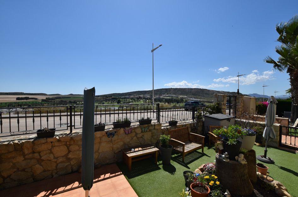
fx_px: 124
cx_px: 149
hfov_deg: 100.5
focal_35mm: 15
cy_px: 98
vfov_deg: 77.0
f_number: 9
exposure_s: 1/320
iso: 100
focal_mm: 10
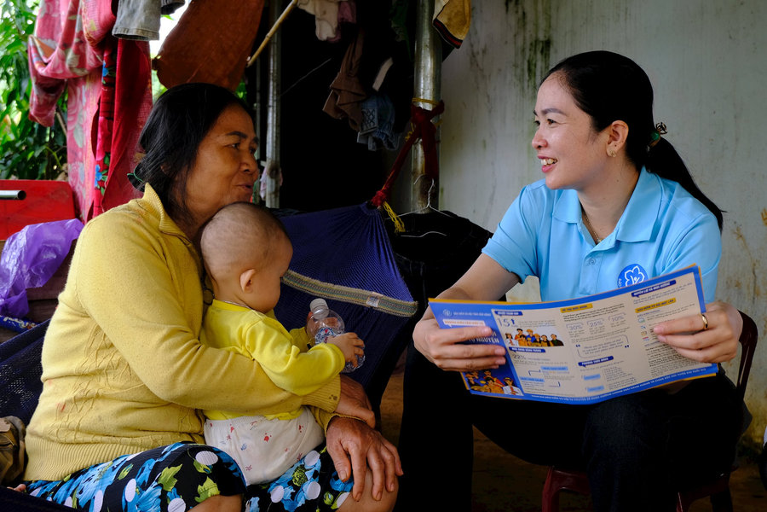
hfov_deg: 57.2
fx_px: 703
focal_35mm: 33
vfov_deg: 40.0
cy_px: 256
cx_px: 384
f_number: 4.2
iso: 320
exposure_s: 1/105
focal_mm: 22.1
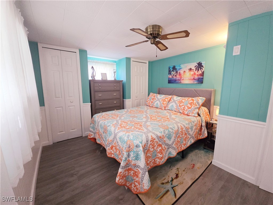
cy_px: 102
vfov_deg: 89.9
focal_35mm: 13
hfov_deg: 106.2
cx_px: 136
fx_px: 103
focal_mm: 2.2
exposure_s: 1/60.2
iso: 400
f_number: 2.2
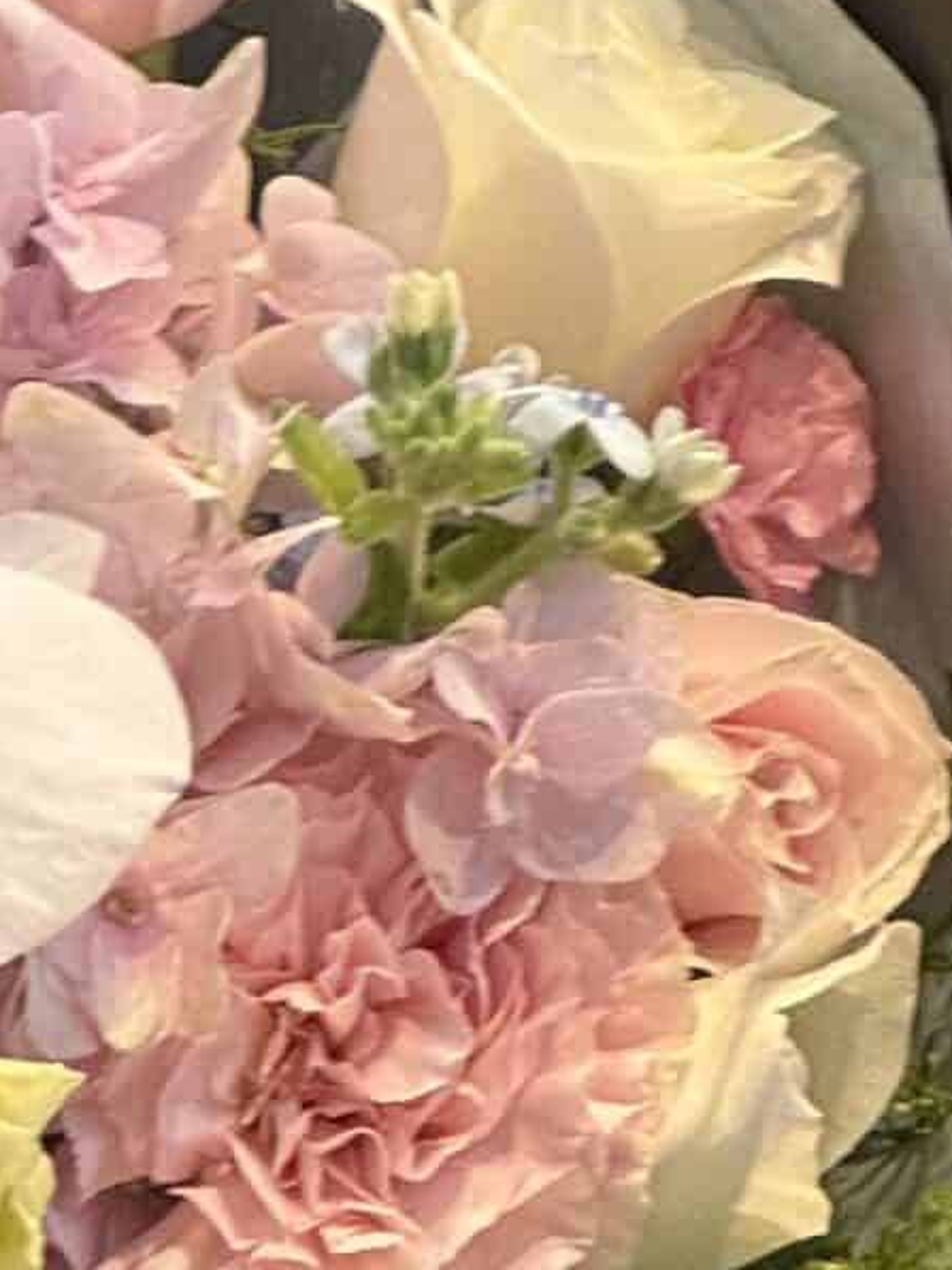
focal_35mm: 331
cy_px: 1202
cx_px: -379
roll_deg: -0.8
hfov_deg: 4.5
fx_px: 12137
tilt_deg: -2.7
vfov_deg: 6.0
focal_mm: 9
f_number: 2.8
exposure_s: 1/50
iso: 160
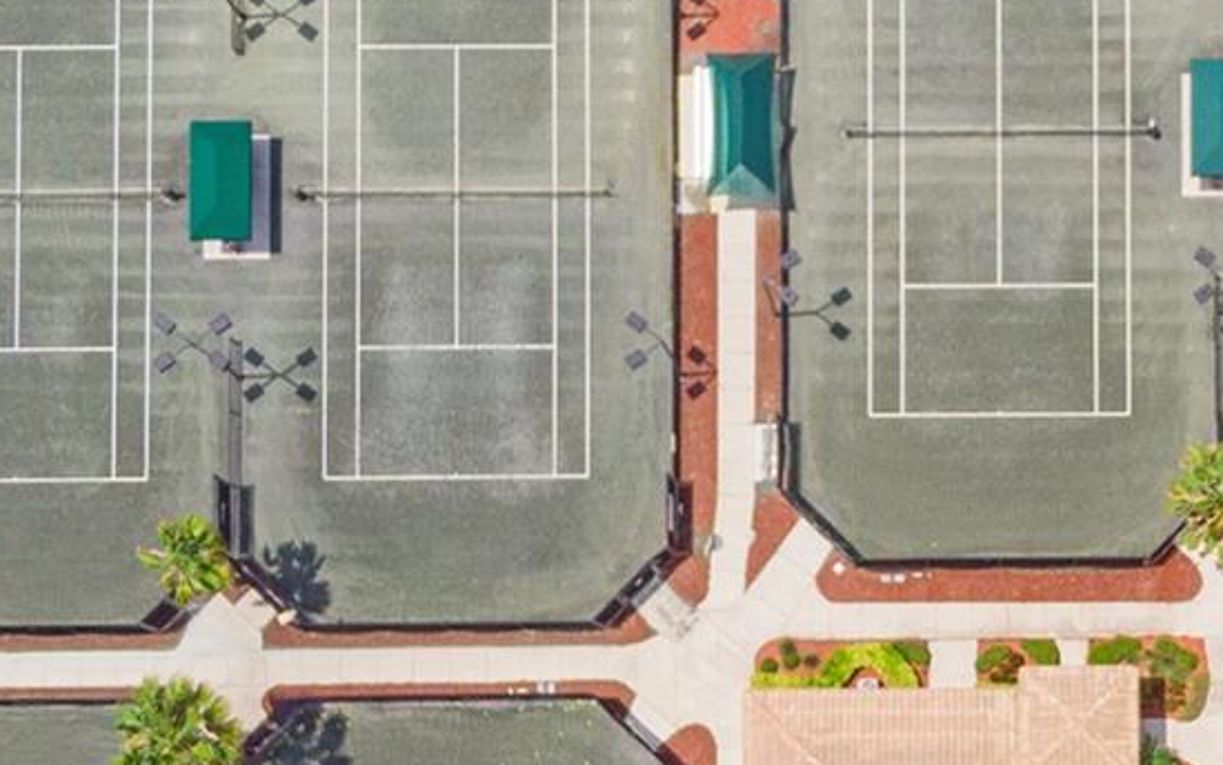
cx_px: 1118
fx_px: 2467
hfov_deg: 26.8
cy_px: 445
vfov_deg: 17.6
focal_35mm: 74
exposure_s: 1/2000
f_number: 2.8
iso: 100
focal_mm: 4.5
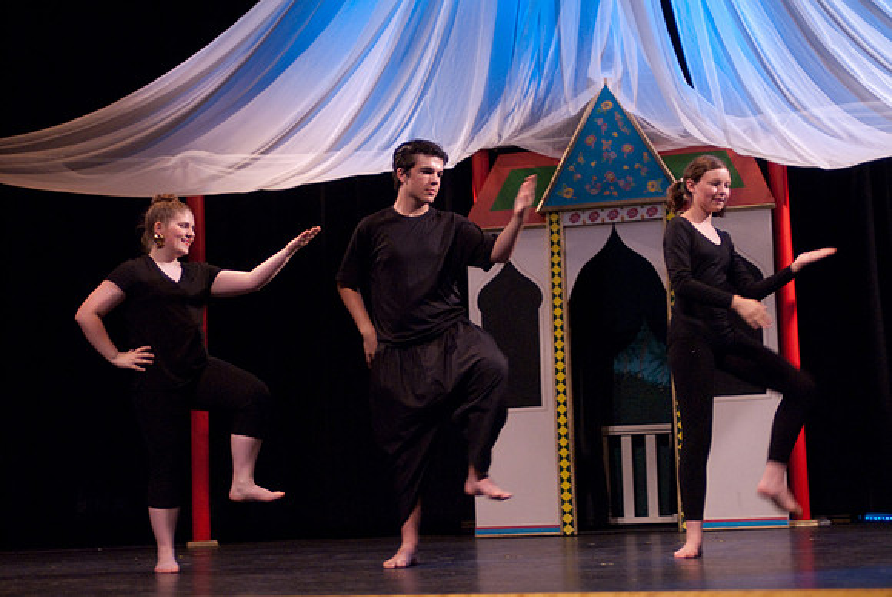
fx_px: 1674
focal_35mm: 68
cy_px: 298
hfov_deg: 29.8
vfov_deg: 20.2
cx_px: 446
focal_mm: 45
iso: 1000
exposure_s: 1/50
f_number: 2.8
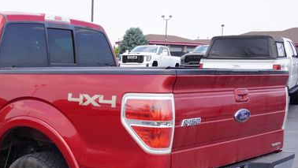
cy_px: 146
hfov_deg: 36.1
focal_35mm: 56
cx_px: 61
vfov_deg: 21.1
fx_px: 442
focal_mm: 21
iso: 100
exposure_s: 1/100
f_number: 7.1
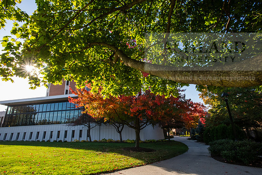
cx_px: 131
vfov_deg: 64.6
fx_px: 138
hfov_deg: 86.9
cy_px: 88
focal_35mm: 19
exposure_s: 1/125
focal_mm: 19
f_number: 18
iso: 800
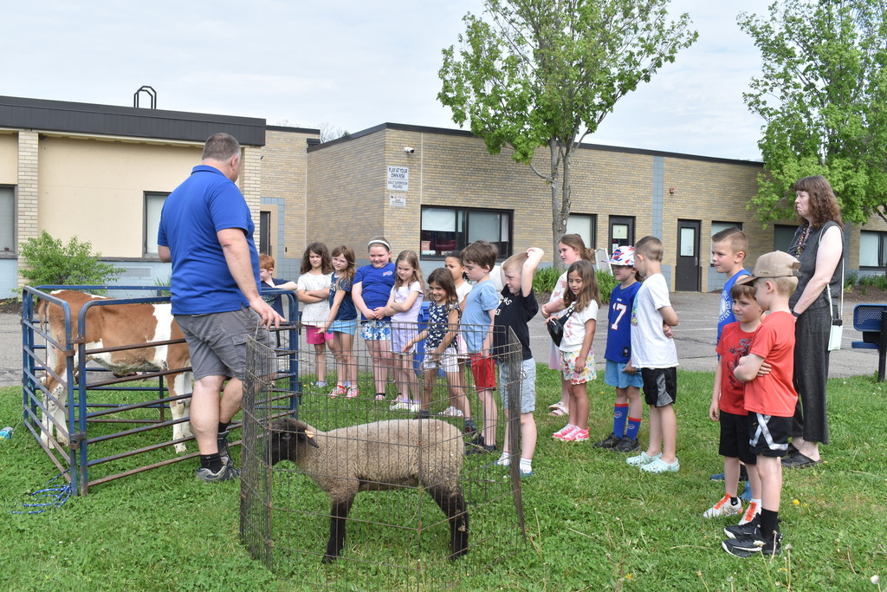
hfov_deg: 53.1
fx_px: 887
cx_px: 444
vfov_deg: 36.9
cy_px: 296
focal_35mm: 36
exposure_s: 1/125
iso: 100
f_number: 9
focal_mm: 24
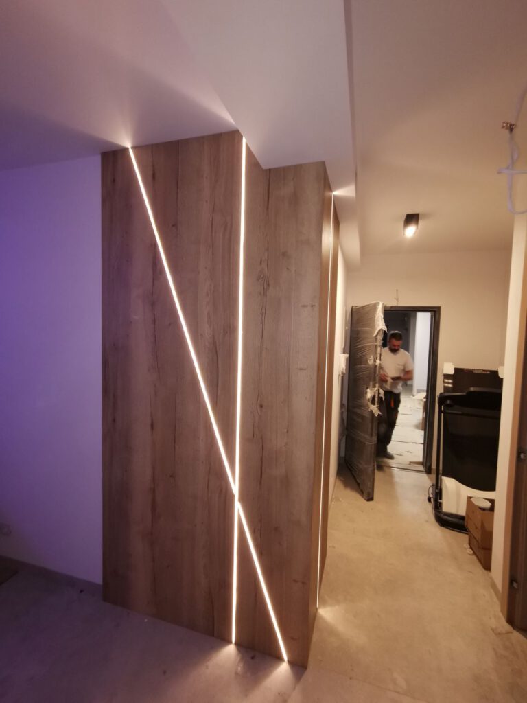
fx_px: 325
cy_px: 352
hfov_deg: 78.1
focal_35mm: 16
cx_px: 264
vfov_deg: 94.5
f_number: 2.2
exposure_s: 1/20
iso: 500
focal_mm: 2.35
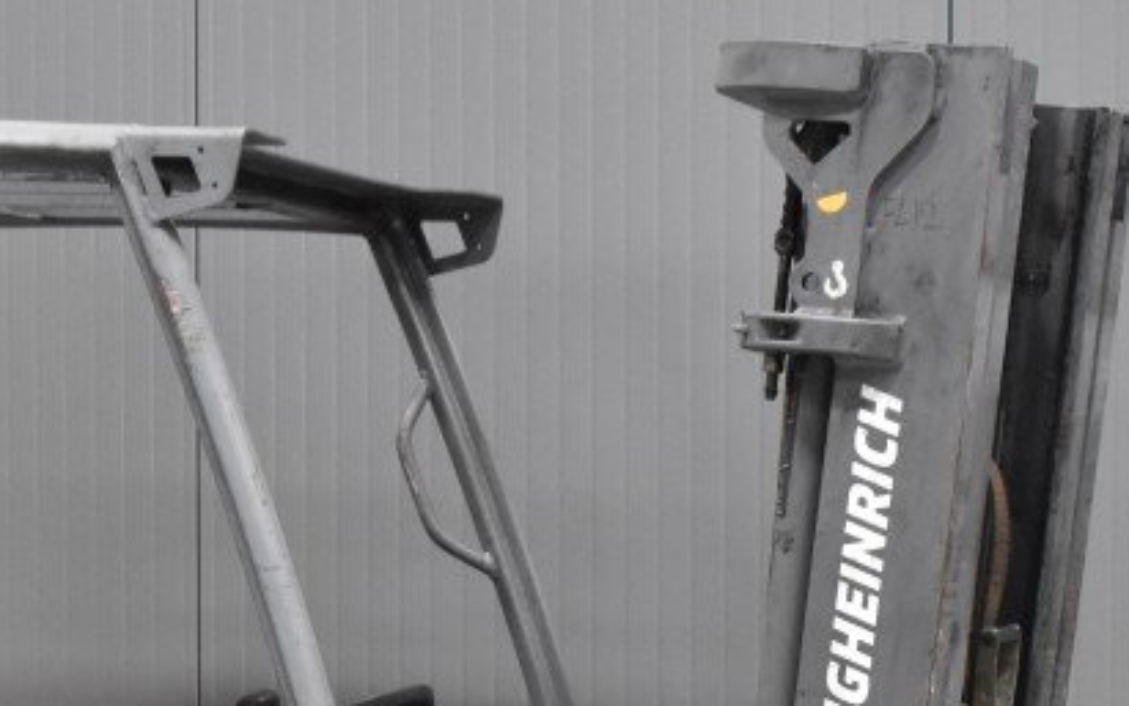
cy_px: 890
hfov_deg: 16.6
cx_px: 247
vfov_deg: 10.3
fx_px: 3847
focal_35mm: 125
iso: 1600
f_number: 4.2
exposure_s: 1/50
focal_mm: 28
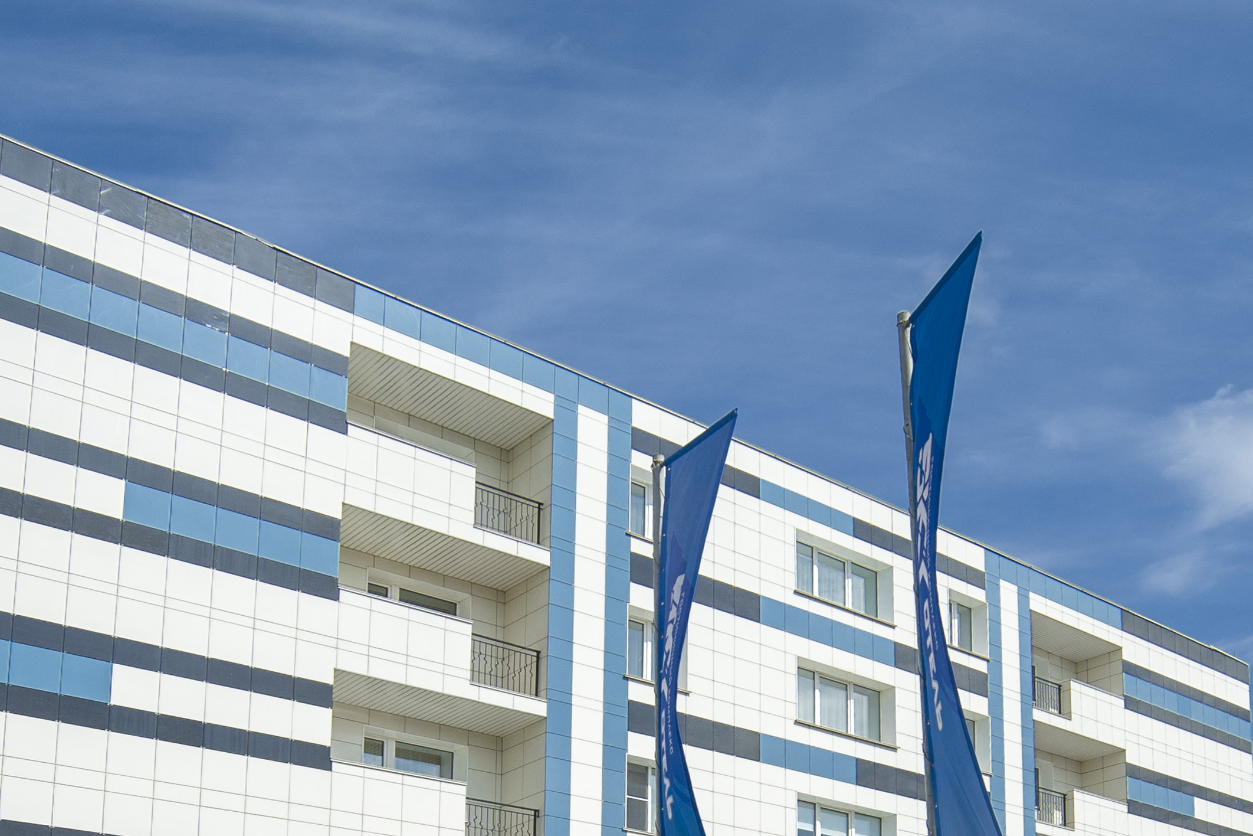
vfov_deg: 34.3
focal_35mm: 36
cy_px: 792
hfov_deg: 53.0
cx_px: 690
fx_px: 1253
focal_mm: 18
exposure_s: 1/1500
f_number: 11
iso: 200
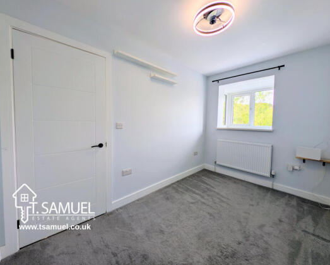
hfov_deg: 104.8
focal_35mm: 13
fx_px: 127
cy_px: 128
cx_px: 163
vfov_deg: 92.2
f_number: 1.95
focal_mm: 2.23
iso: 41
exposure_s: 1/147
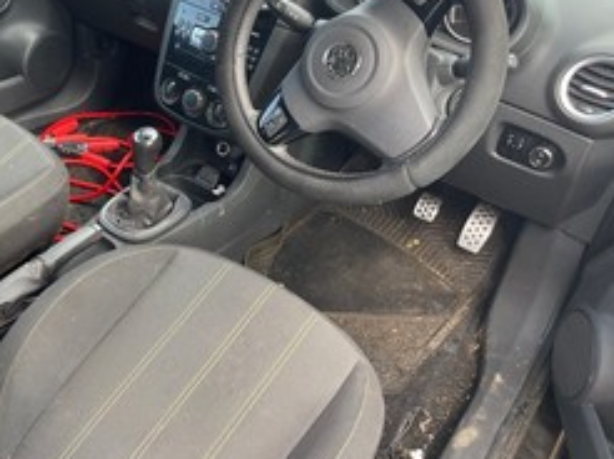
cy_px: 175
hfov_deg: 49.1
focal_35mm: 37
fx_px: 656
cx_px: 192
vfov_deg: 38.4
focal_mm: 4.2
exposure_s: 1/121
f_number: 1.6
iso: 64
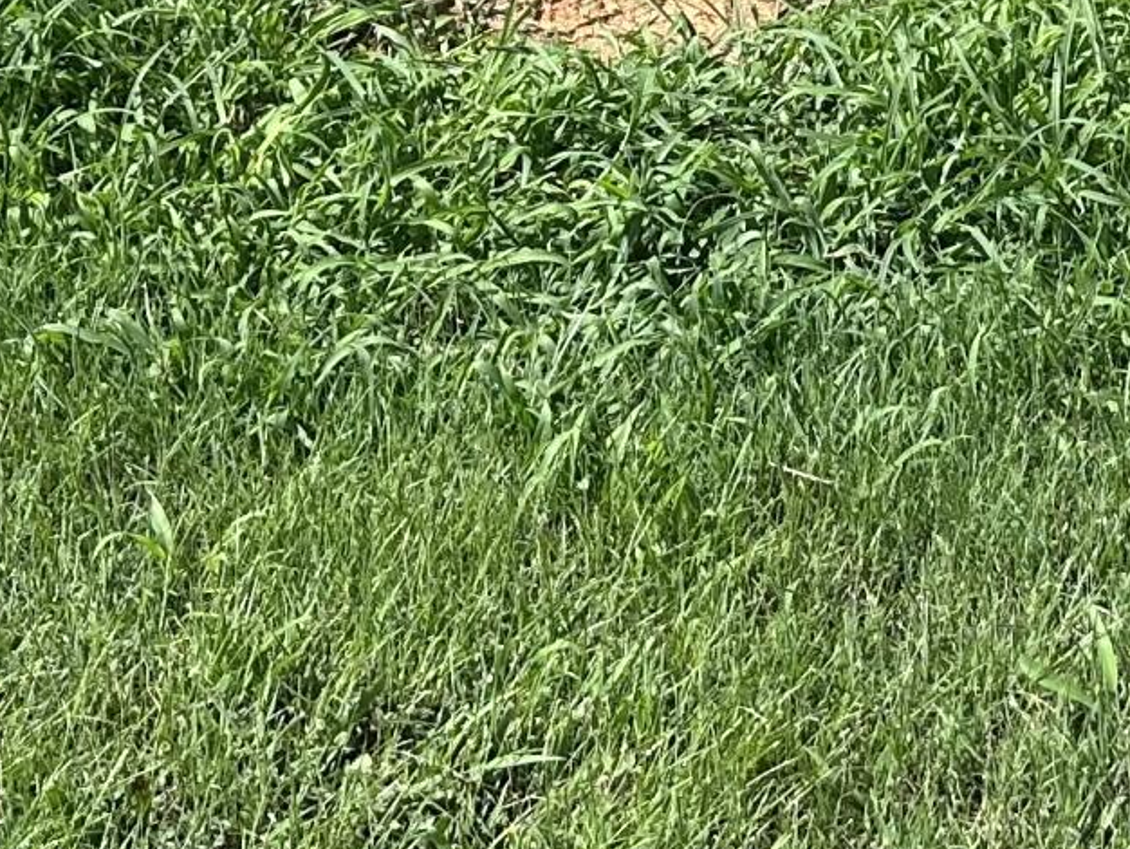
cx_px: 1412
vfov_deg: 12.1
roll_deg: +1.6
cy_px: -531
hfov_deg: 16.3
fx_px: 3755
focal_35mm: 115
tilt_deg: -17.1
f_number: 1.78
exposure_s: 1/3717
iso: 80
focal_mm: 6.86
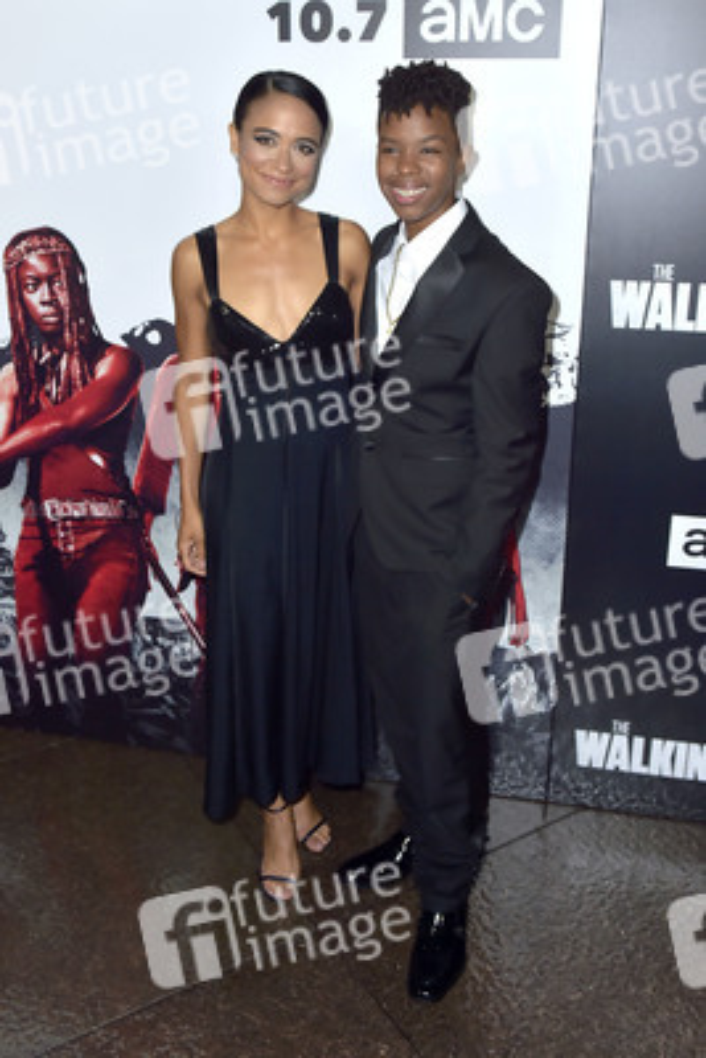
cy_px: 529
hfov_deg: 45.0
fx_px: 852
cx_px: 353
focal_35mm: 29
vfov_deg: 63.6
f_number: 5.6
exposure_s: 1/250
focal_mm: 29
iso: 500
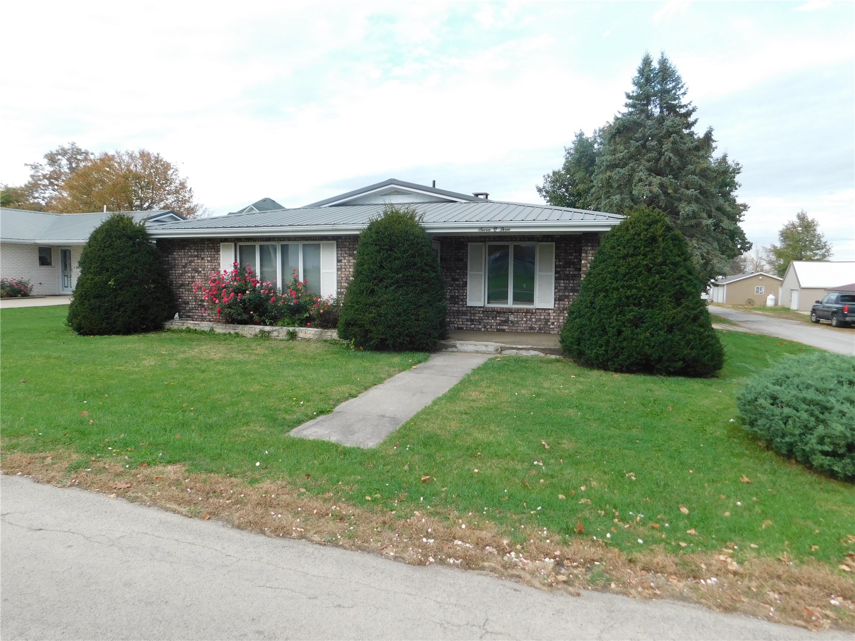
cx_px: 428
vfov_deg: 58.9
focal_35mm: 23
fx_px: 568
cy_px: 320
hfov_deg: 73.9
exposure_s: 1/400
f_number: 3
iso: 125
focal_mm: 4
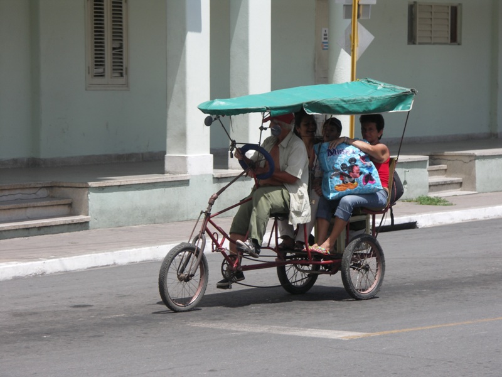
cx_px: 251
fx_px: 2103
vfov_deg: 10.2
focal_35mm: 145
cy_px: 188
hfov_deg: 13.6
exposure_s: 1/400
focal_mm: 37.5
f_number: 5
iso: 50
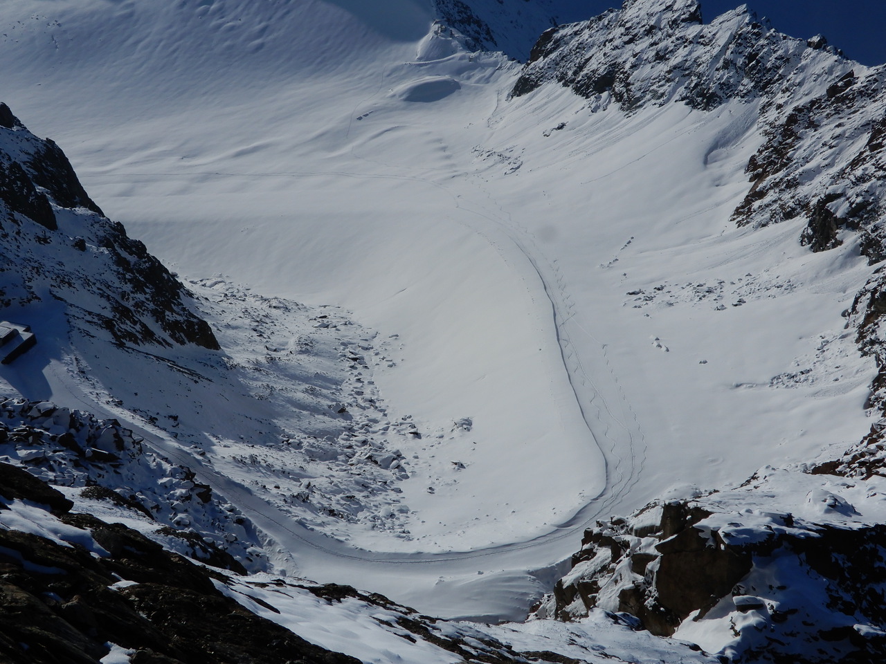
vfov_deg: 34.3
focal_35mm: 42
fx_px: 1075
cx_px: 443
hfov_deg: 44.8
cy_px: 332
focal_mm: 7.5
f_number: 5.6
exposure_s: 1/1600
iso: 80
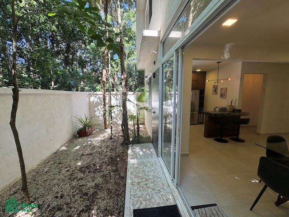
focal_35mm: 14
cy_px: 108
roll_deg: +0.3
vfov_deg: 85.7
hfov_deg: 102.1
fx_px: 117
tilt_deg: -6.8
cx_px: 144
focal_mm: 2.22
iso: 40
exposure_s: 1/112
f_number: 2.2
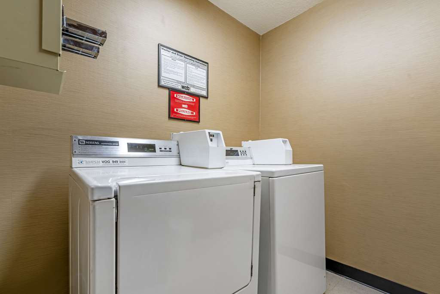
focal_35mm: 16
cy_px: 147
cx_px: 220
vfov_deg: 73.8
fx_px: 196
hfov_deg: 96.7
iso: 250
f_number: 11
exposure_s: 1/8
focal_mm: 16
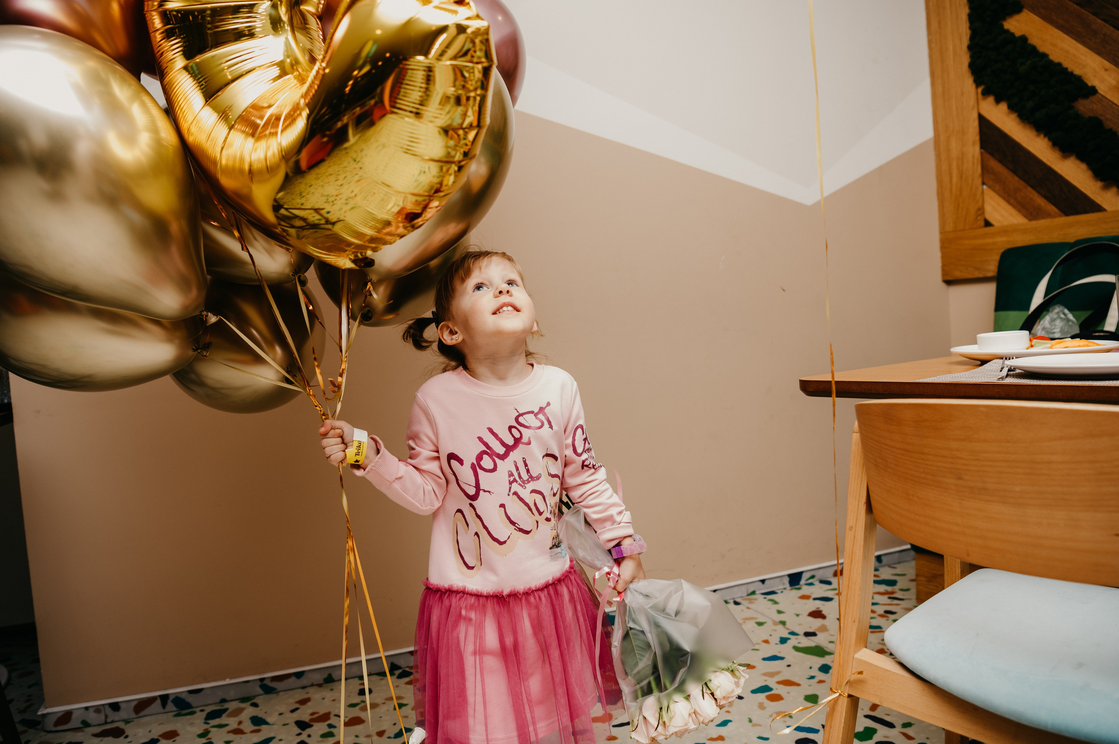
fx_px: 798
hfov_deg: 70.1
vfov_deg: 50.0
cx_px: 569
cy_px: 365
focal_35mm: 26
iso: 400
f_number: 3.5
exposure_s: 1/160
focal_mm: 24
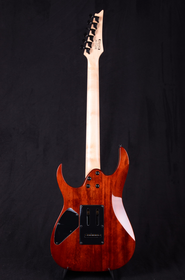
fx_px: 372
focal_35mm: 48
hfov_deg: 28.0
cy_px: 140
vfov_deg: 41.2
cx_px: 92
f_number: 11
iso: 200
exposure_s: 1/200
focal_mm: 32
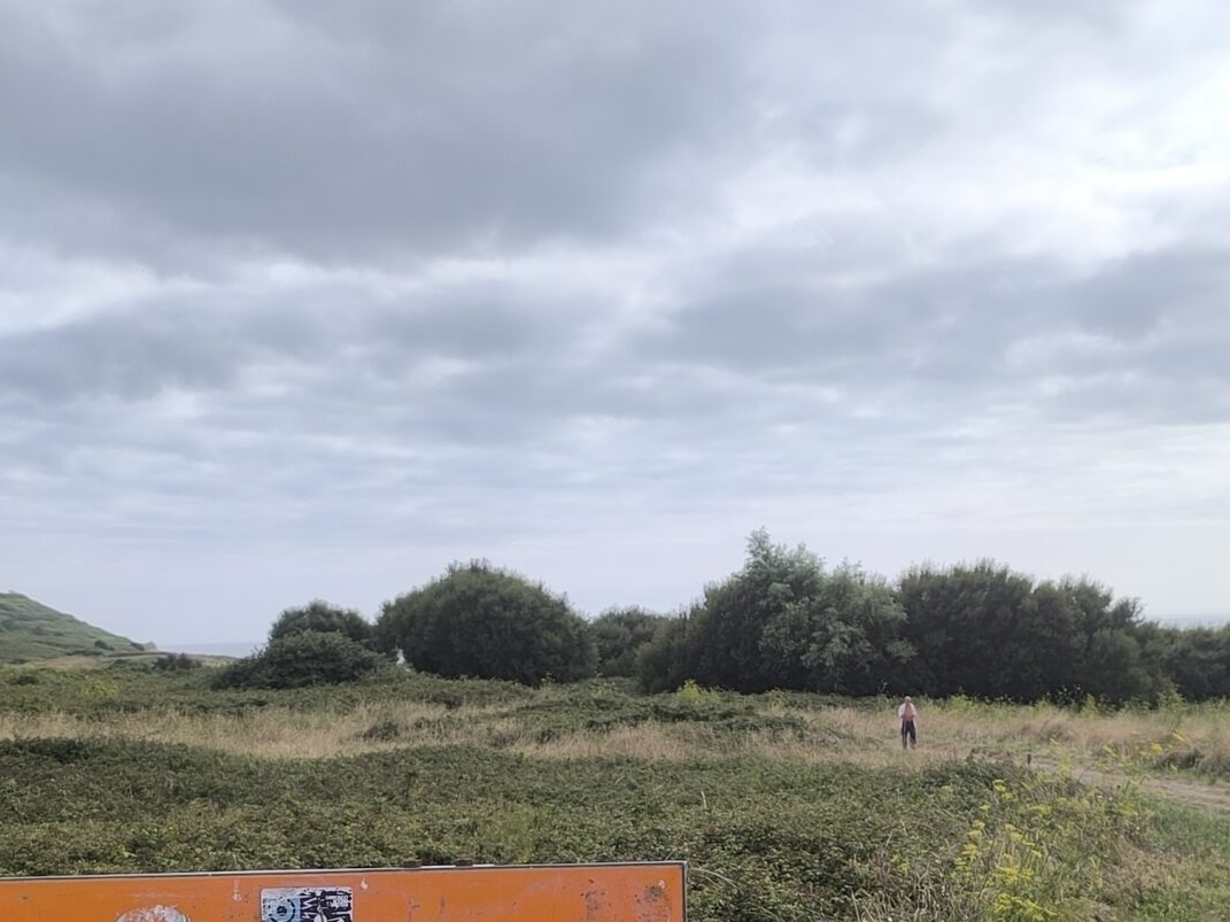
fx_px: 1954
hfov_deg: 34.9
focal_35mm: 55
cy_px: 867
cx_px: 635
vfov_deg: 25.5
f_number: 1.65
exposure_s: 1/1448
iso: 50
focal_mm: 6.14
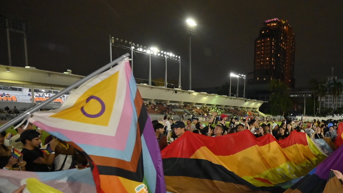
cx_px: 256
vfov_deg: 48.3
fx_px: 209
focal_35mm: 23
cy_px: 135
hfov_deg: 73.4
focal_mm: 14
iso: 5000
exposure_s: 1/125
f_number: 4
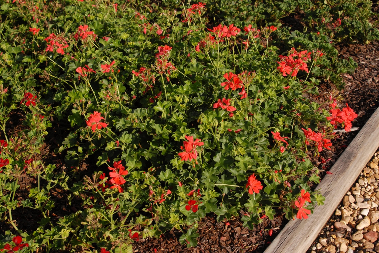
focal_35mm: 48
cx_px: 190
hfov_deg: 41.1
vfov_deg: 28.1
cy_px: 126
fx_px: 506
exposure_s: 1/350
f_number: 10
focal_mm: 32
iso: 400
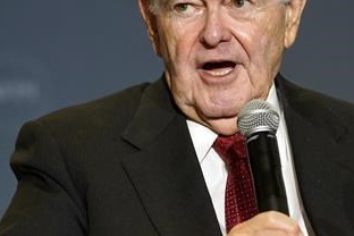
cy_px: 117
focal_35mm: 246
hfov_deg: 8.4
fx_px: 2419
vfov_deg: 5.6
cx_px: 255
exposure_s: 1/500
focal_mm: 118
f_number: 3.2
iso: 4000
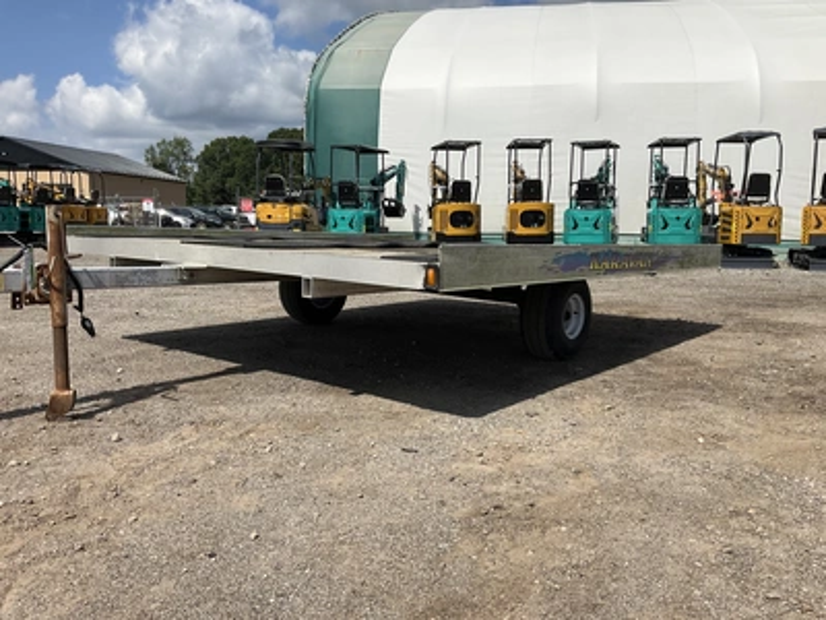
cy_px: 310
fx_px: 692
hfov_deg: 61.7
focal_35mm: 29
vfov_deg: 48.2
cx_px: 413
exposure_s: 1/3534
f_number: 1.8
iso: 25
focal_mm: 3
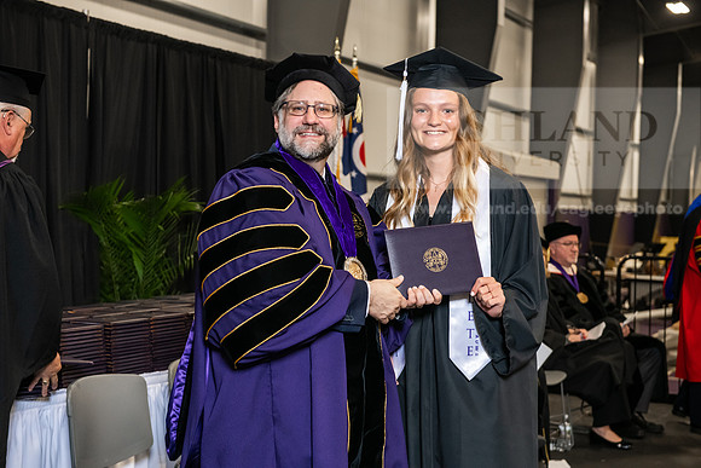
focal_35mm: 62
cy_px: 234
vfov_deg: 21.9
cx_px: 350
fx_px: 1208
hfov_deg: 32.4
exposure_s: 1/200
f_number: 5
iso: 2500
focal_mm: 62
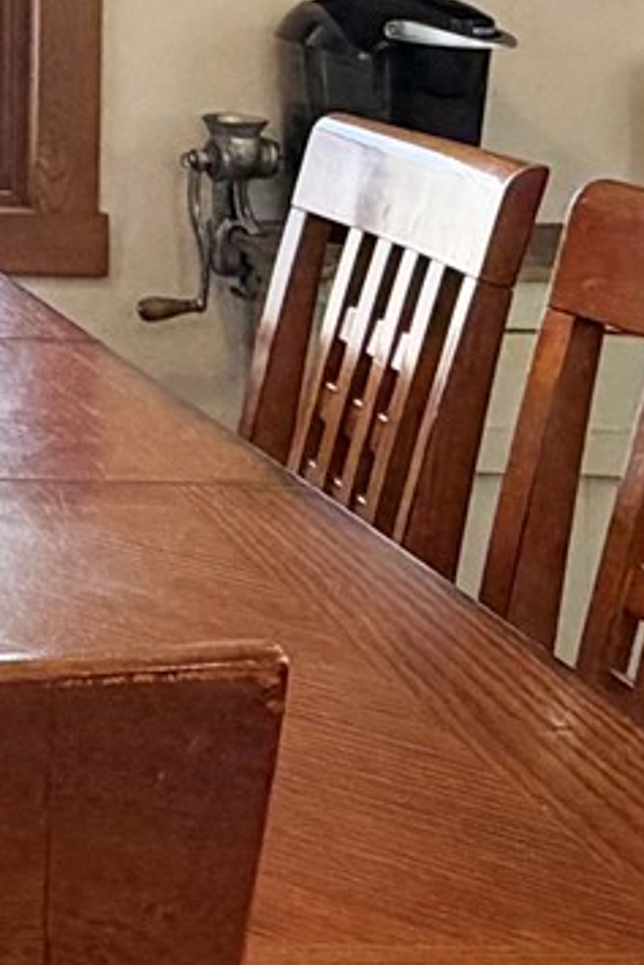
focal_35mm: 84
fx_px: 2252
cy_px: -57
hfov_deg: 14.2
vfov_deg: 23.0
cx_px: -543
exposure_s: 1/120
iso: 200
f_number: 2.2
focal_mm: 2.22
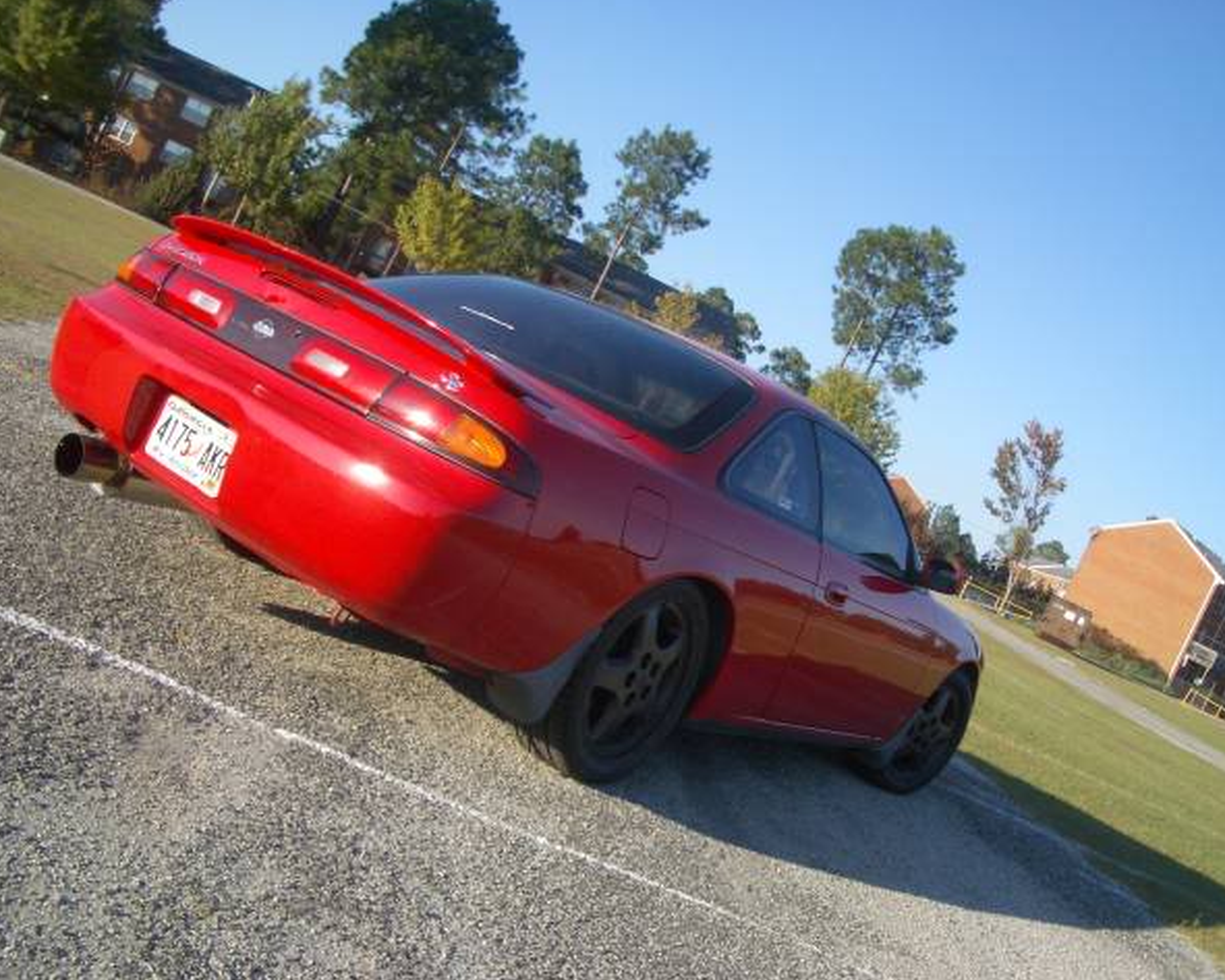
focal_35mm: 37
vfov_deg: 40.1
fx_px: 1342
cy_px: 487
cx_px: 616
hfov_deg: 49.1
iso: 50
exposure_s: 1/320
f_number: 4.3
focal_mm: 5.8
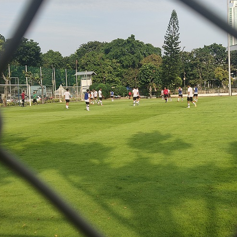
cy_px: 118
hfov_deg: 33.2
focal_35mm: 51
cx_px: 152
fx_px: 395
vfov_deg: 33.4
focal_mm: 4.71
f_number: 1.79
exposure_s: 1/826
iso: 50
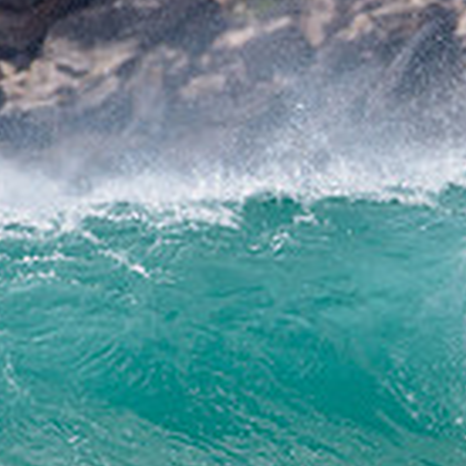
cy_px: 412
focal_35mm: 2188
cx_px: 681
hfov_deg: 0.8
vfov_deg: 0.8
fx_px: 33324
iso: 100
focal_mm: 500
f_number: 5.6
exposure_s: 1/2000
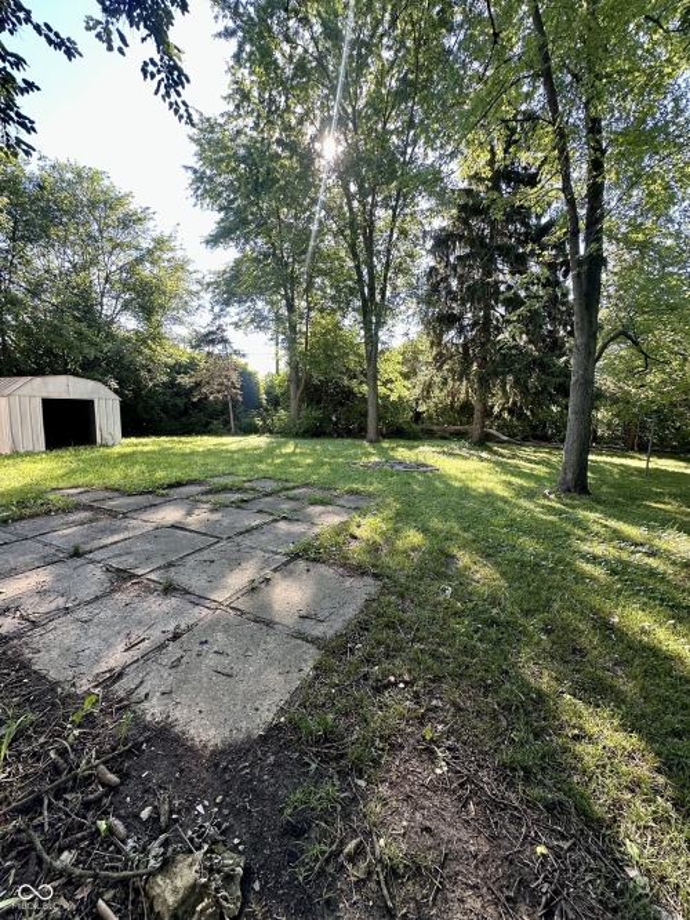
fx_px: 372
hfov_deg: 85.7
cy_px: 460
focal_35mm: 14
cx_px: 345
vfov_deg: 102.1
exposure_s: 1/102
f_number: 2.2
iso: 40
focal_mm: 2.22
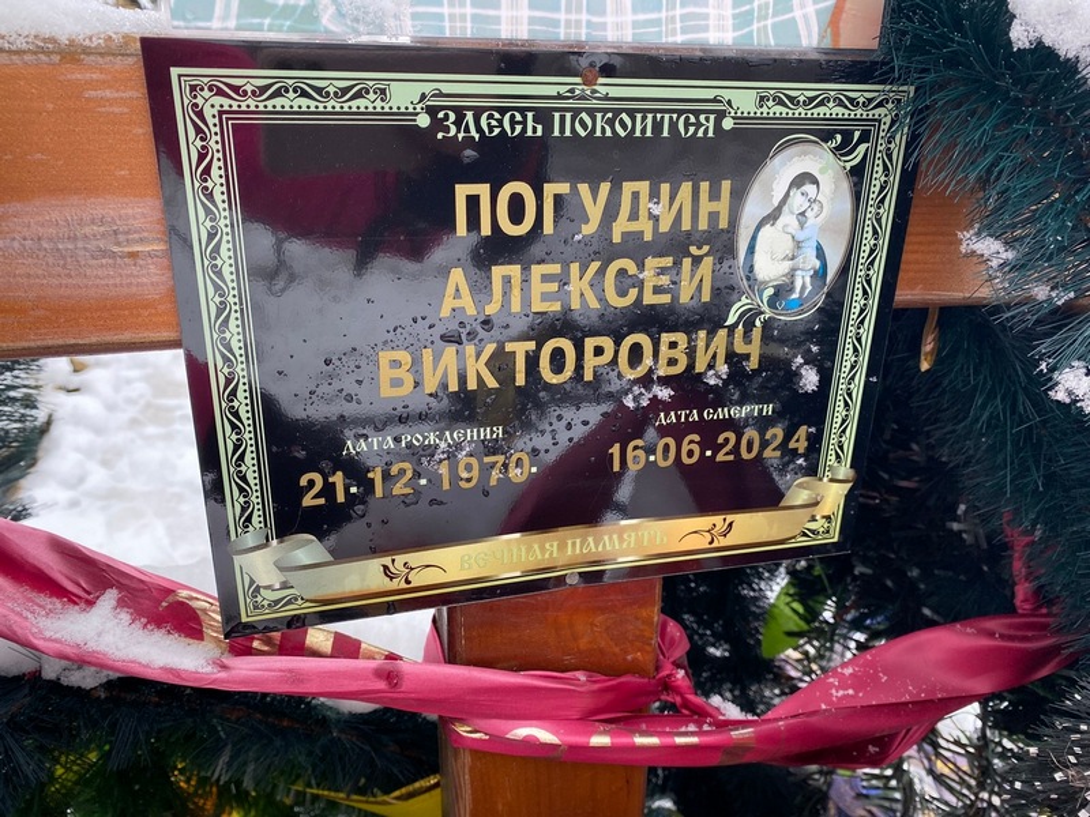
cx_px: 545
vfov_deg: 53.1
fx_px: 819
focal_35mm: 26
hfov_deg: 67.3
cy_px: 408
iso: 100
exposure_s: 1/121
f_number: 1.8
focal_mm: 4.25
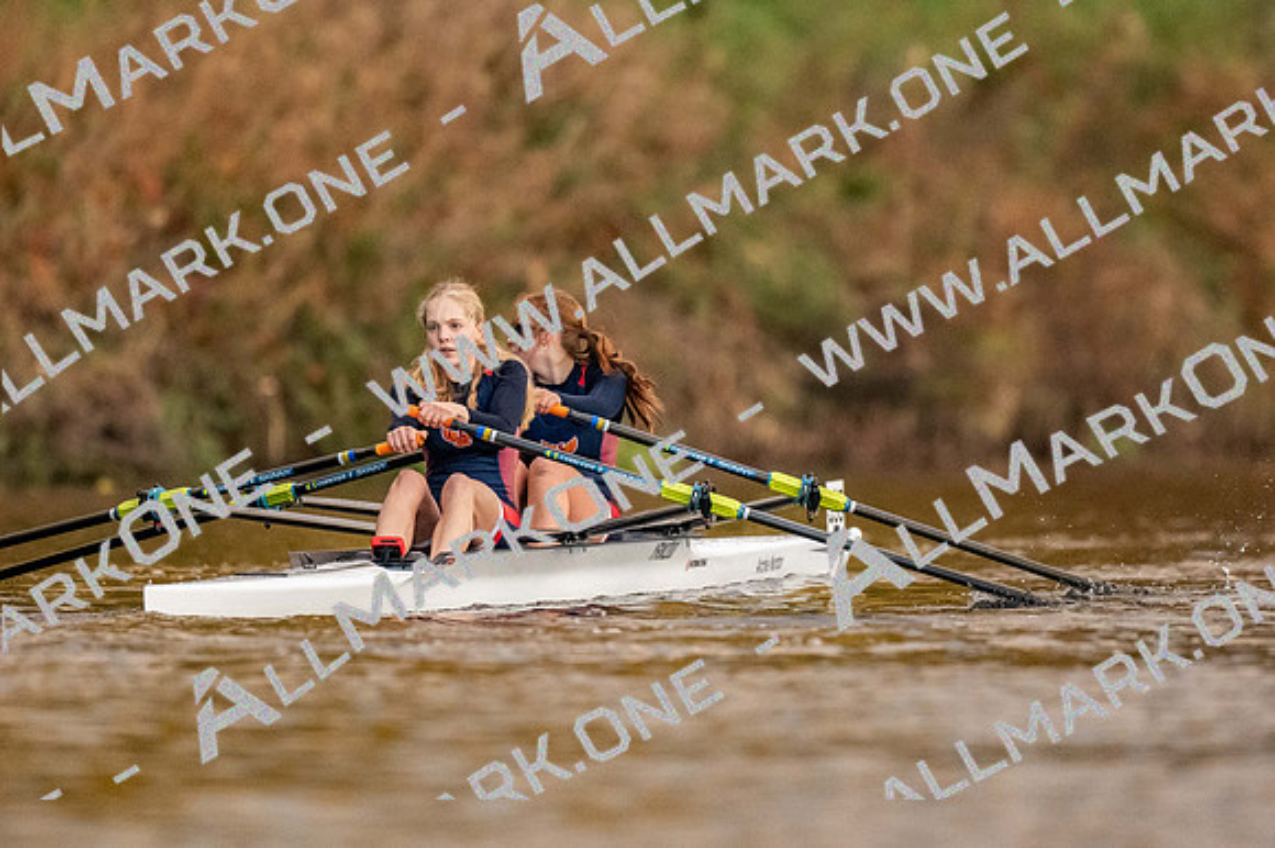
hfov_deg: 2.3
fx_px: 31856
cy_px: 424
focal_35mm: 900
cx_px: 638
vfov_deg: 1.5
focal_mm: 600
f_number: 4
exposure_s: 1/2500
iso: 5600
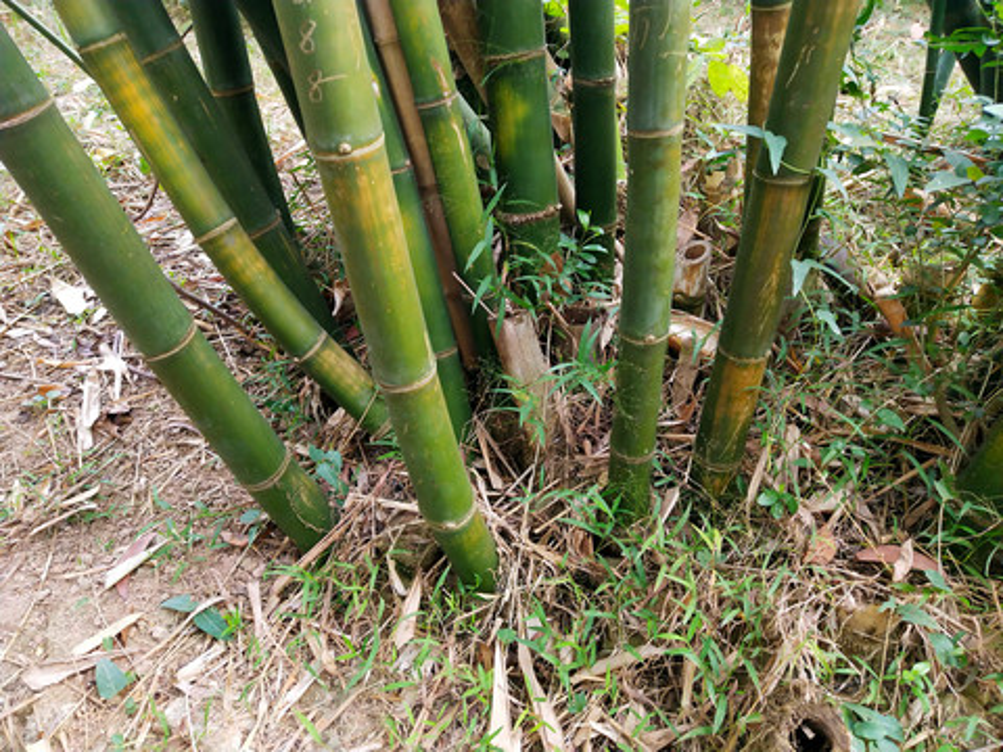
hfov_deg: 60.0
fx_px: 869
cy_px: 376
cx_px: 502
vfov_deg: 46.8
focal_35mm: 30
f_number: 1.8
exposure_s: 1/50
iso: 187
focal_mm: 3.95
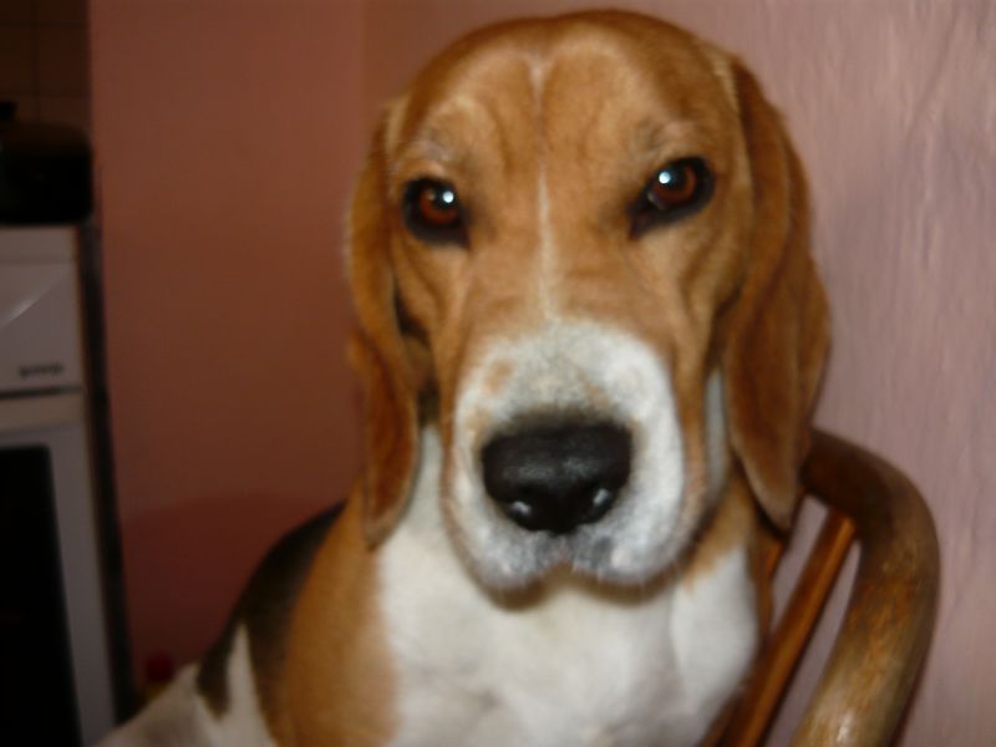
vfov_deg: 42.9
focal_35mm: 33
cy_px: 374
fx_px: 950
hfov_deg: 55.4
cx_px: 498
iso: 100
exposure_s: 1/30
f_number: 2.8
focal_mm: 5.5
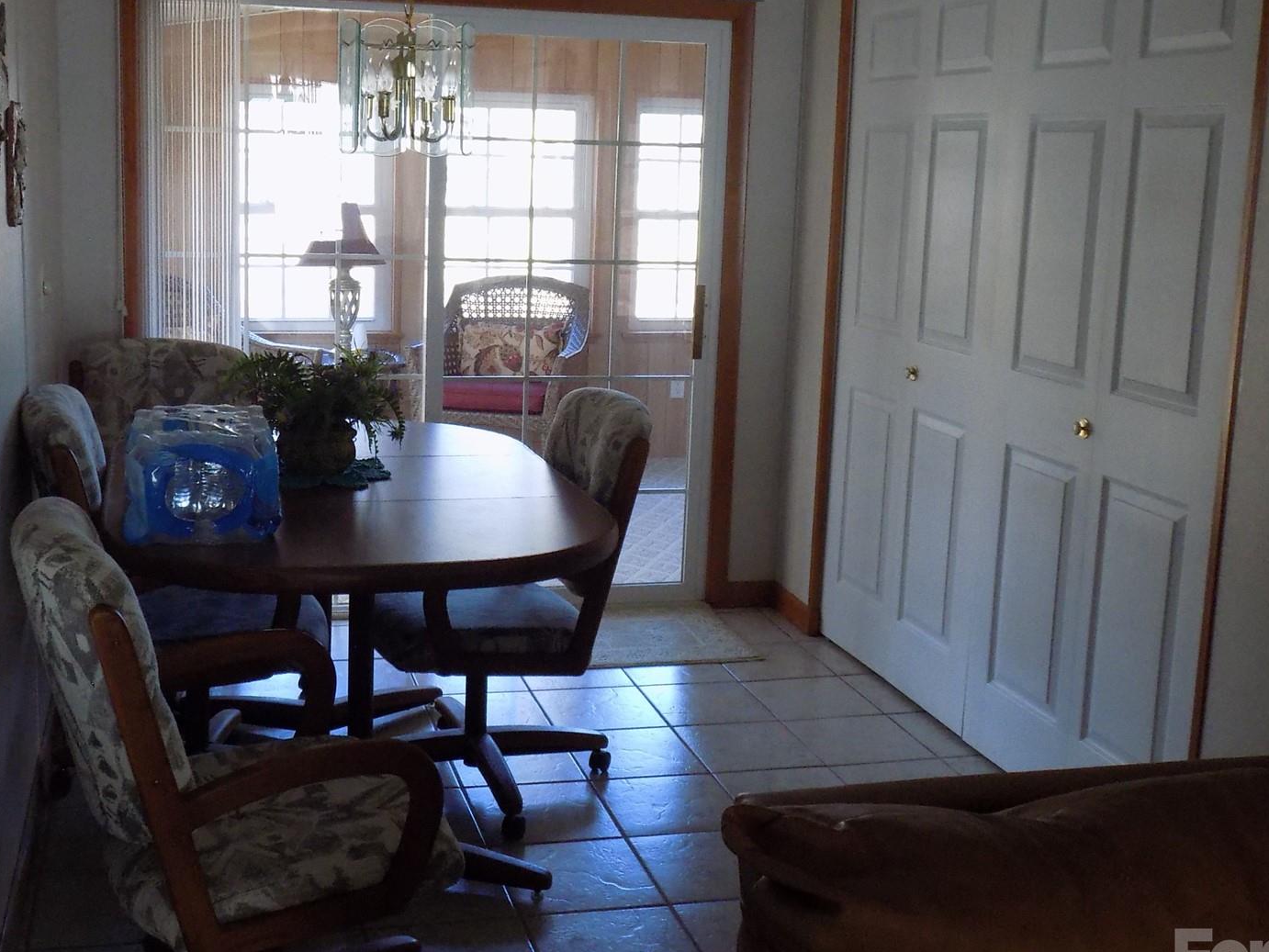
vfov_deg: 35.9
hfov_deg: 46.6
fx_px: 1467
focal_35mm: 40
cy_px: 396
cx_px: 537
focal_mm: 4.8
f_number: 3.2
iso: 320
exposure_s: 1/30
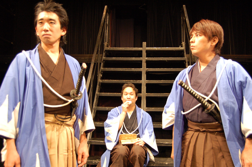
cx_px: 126
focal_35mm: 36
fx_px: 252
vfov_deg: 36.7
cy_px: 84
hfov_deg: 53.2
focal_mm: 24
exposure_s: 1/60
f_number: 4
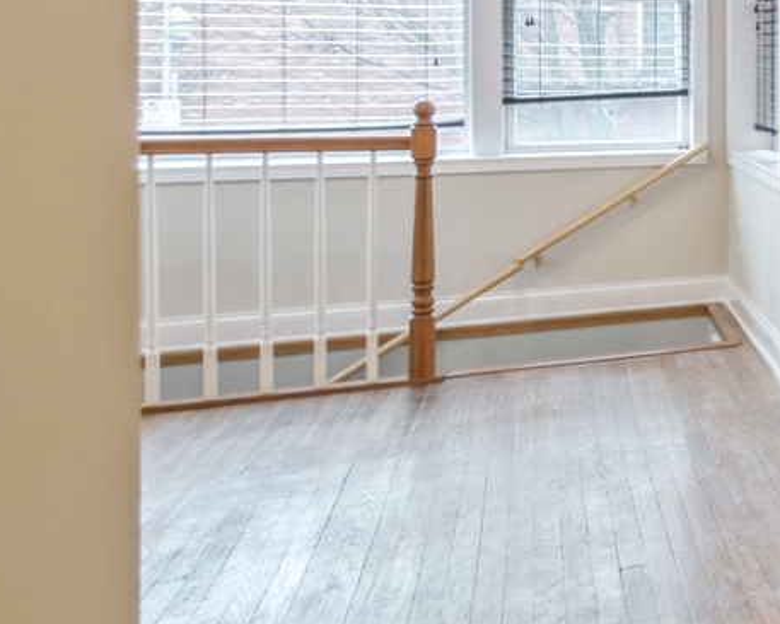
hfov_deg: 23.4
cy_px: 116
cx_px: 1336
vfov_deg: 29.5
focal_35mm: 50
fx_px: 1155
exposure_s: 1/4
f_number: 11
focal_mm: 10
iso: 100
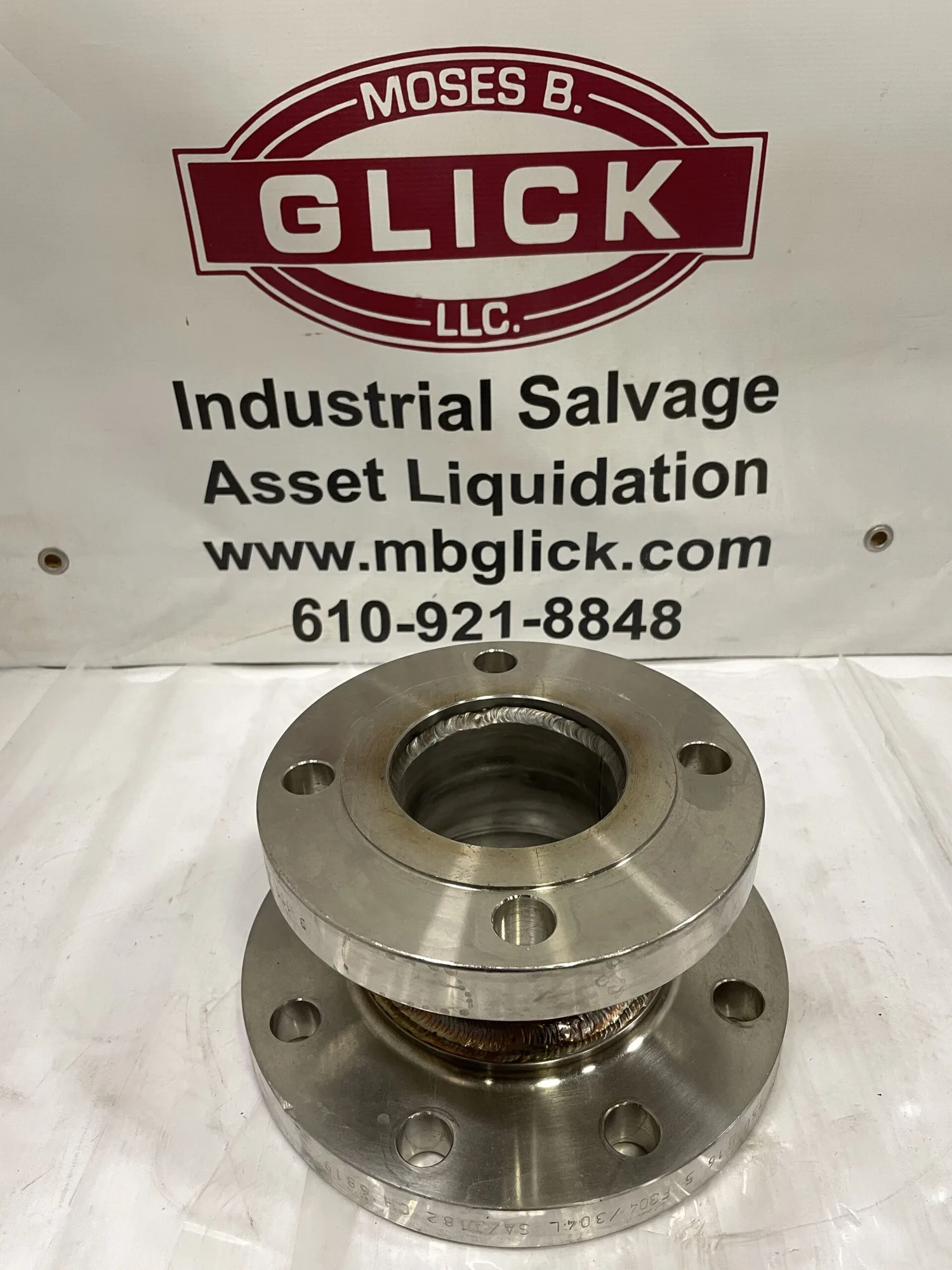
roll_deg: +0.5
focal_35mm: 26
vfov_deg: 67.3
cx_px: 476
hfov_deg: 53.1
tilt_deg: -30.7
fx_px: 953
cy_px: 635
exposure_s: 1/60
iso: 125
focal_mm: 4.2
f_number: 1.6
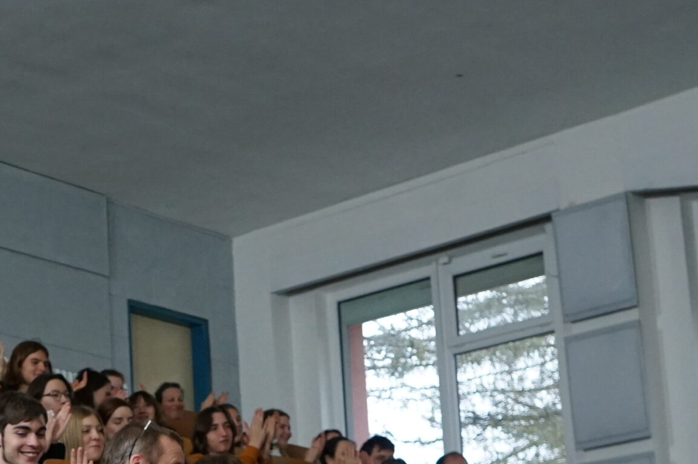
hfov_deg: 21.5
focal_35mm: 93
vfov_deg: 14.4
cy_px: 492
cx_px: 97
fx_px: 1802
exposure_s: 1/160
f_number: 3.5
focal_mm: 28
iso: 2000
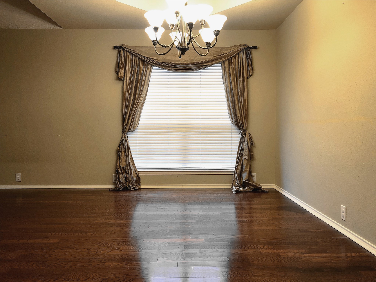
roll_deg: -1.1
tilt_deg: -1.4
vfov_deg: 49.7
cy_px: 141
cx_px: 188
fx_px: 304
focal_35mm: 28
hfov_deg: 63.4
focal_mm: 3.99
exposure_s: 1/15
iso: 40
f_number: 1.8
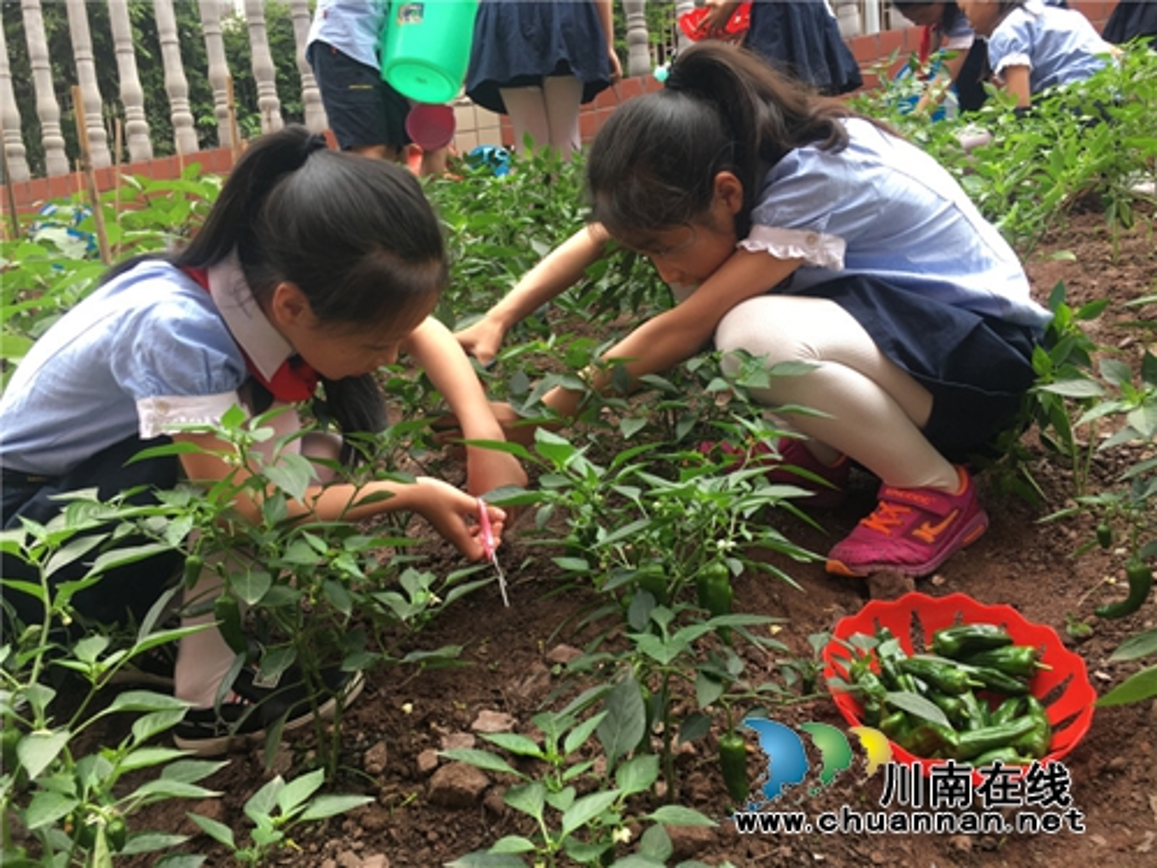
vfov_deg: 48.2
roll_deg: +6.6
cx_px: 578
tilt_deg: -8.5
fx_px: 969
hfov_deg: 61.7
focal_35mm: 29
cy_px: 434
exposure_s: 1/115
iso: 25
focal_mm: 4.15
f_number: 2.2
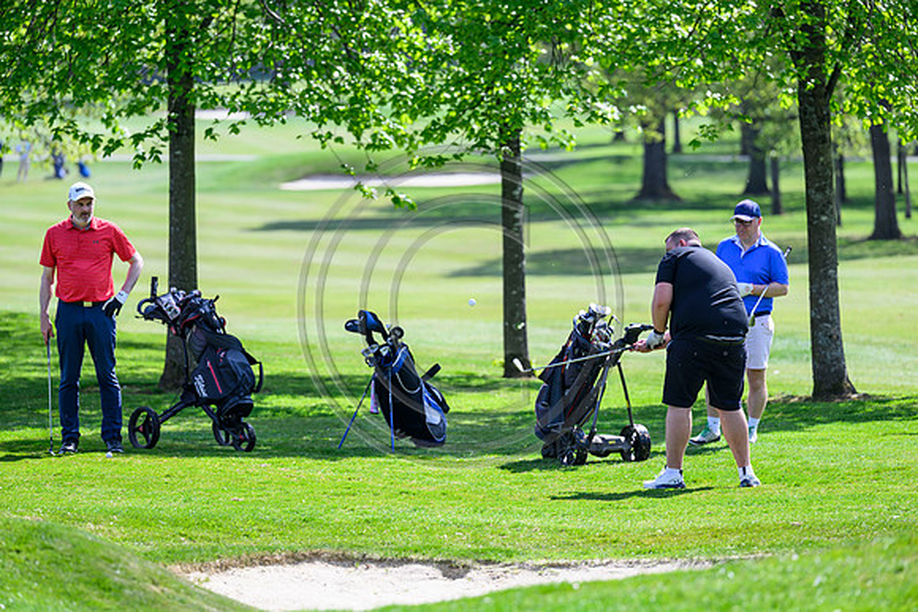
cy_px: 306
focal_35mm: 200
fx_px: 5101
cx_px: 459
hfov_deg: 10.3
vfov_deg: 6.9
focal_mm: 200
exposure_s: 1/2000
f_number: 4
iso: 500
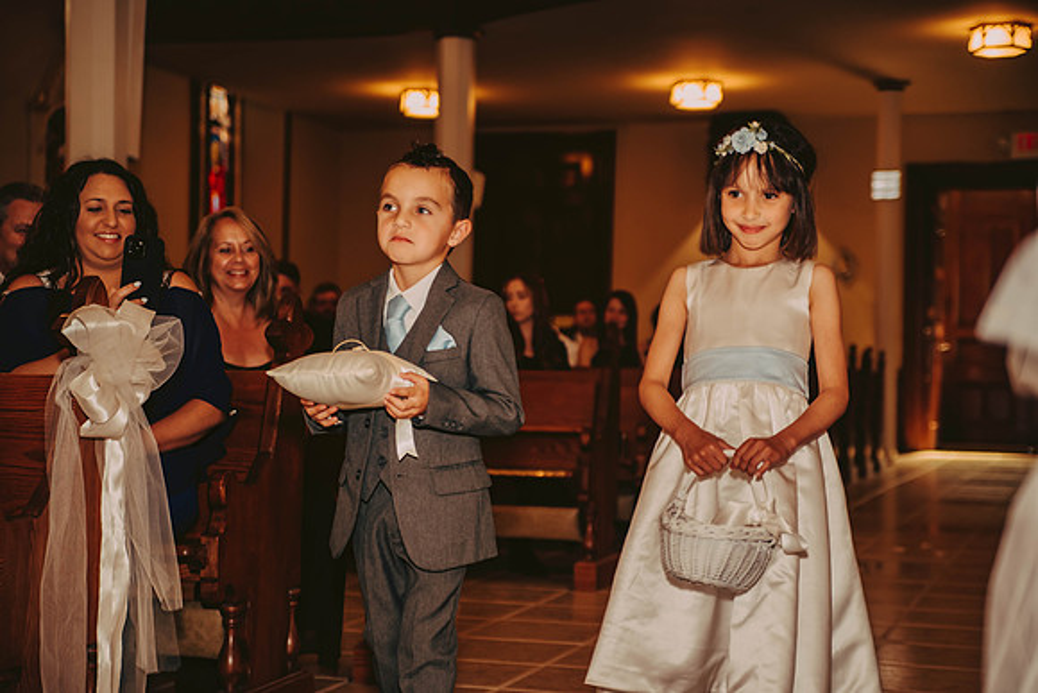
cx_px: 519
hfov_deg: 31.0
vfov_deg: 20.9
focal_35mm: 65
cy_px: 346
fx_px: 1875
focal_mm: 65
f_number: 2.8
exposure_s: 1/100
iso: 800
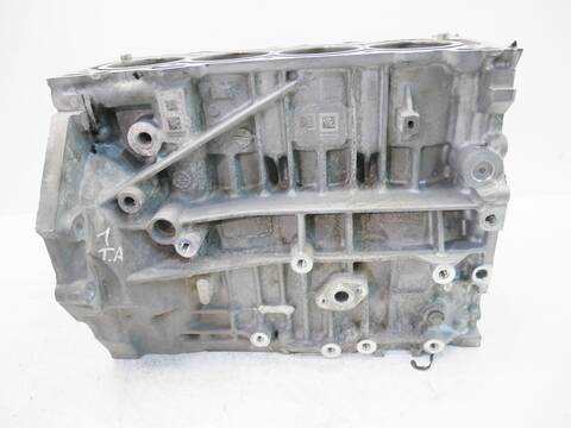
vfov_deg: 56.8
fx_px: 396
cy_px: 214
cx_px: 286
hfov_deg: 71.6
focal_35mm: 24
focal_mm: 12
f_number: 3.5
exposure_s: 1/60
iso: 500
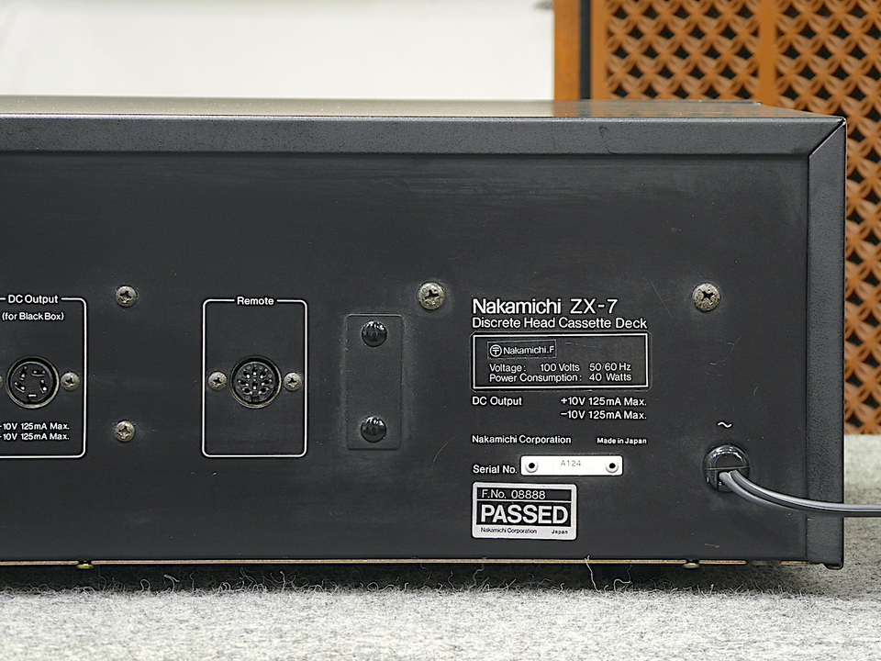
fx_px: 3639
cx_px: 440
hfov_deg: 13.8
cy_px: 330
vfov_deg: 10.4
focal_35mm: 143
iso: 100
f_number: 5.4
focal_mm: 25.6
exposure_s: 1.3
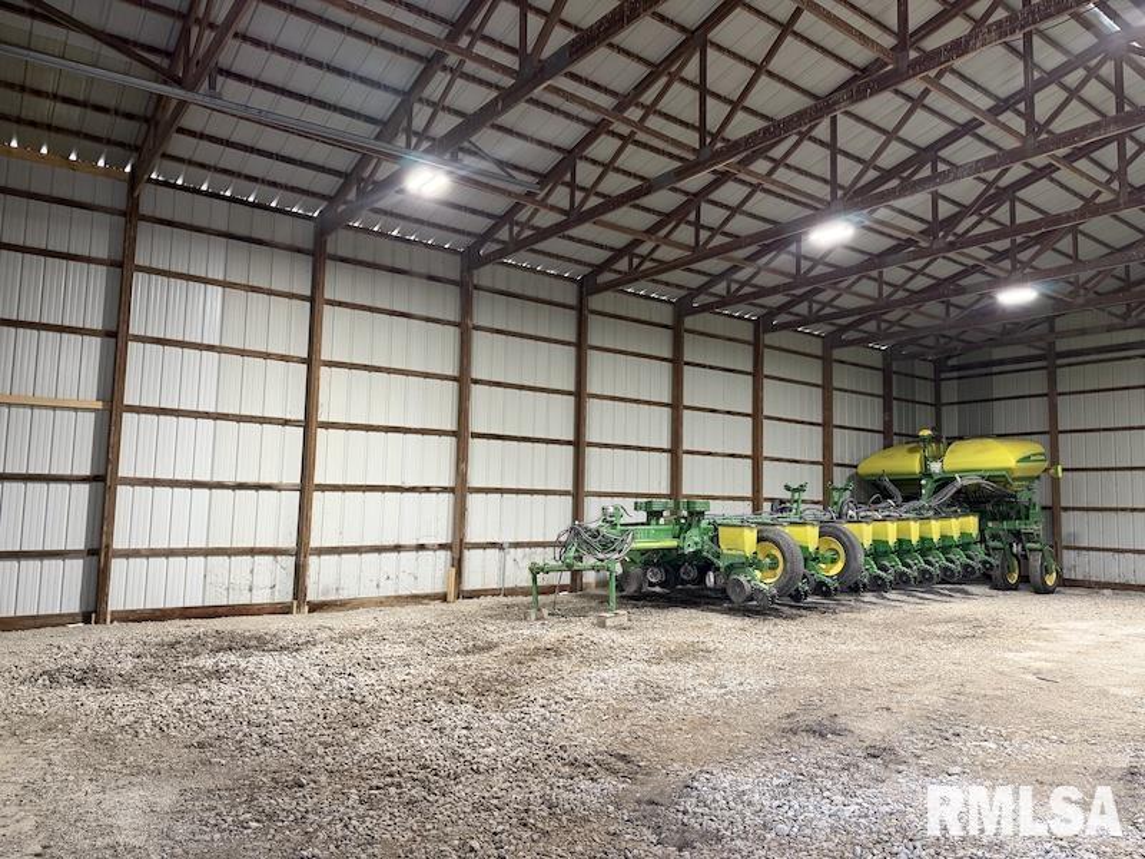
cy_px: 430
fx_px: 794
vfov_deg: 56.8
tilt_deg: +6.5
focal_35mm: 24
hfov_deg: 71.6
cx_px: 572
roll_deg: -0.9
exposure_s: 1/60
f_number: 1.78
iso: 200
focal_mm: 6.76
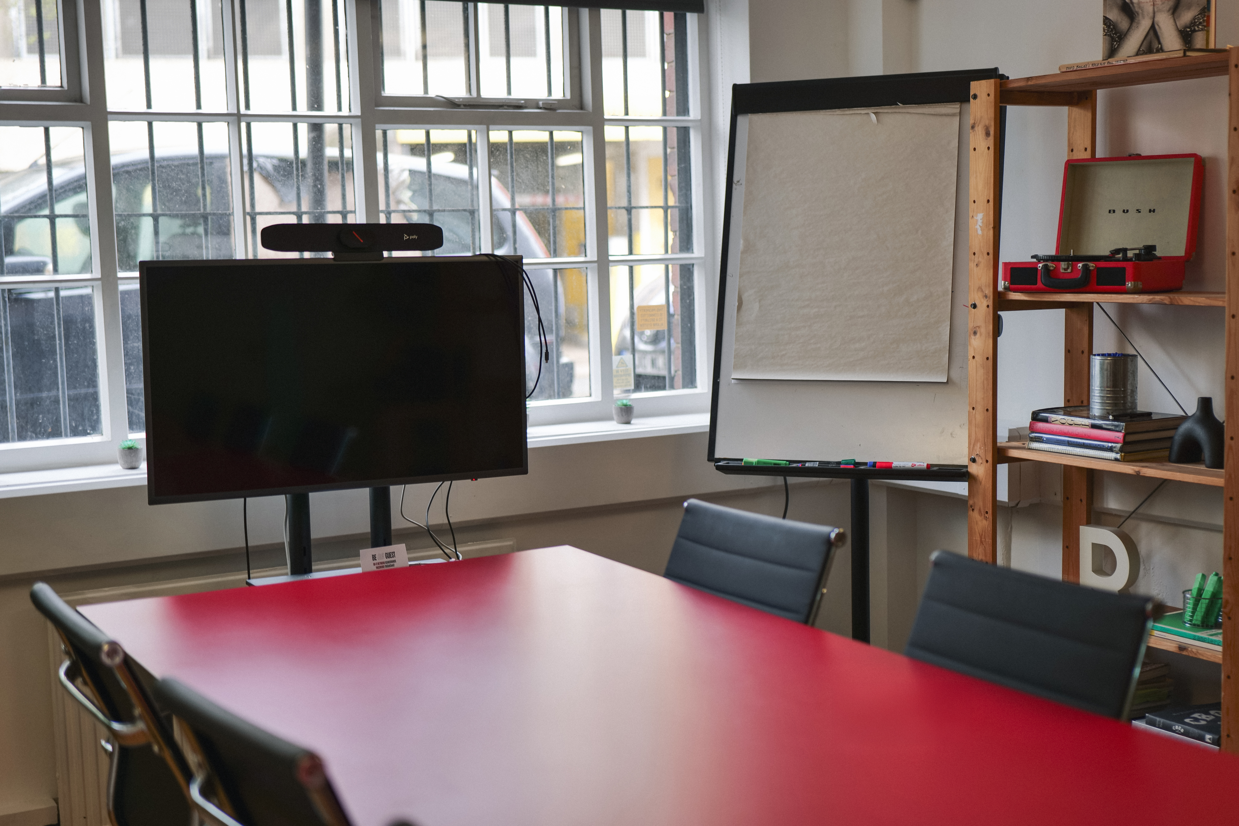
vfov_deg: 27.0
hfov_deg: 39.6
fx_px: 1721
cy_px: 413
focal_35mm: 50
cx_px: 620
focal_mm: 50
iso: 100
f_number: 1.8
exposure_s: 1/100
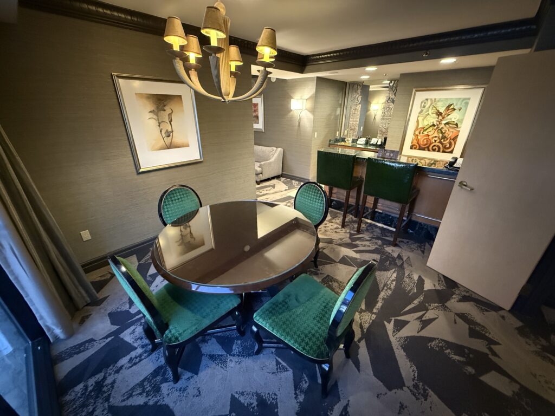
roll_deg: -0.7
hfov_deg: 102.1
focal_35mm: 14
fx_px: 224
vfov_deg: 85.7
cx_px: 278
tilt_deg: -24.4
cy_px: 208
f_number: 2.2
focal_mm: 2.22
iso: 1250
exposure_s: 1/40
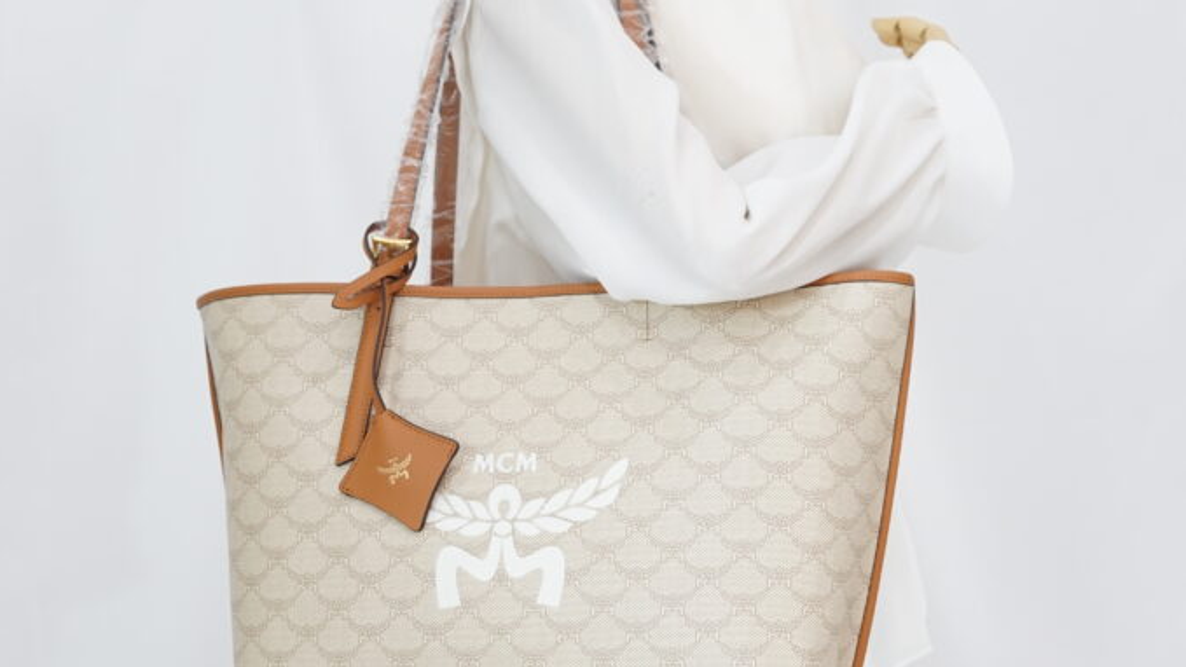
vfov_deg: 15.3
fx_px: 2484
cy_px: 405
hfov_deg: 26.8
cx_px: 591
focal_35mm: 79
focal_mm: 50
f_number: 6.3
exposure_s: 1/10
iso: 640
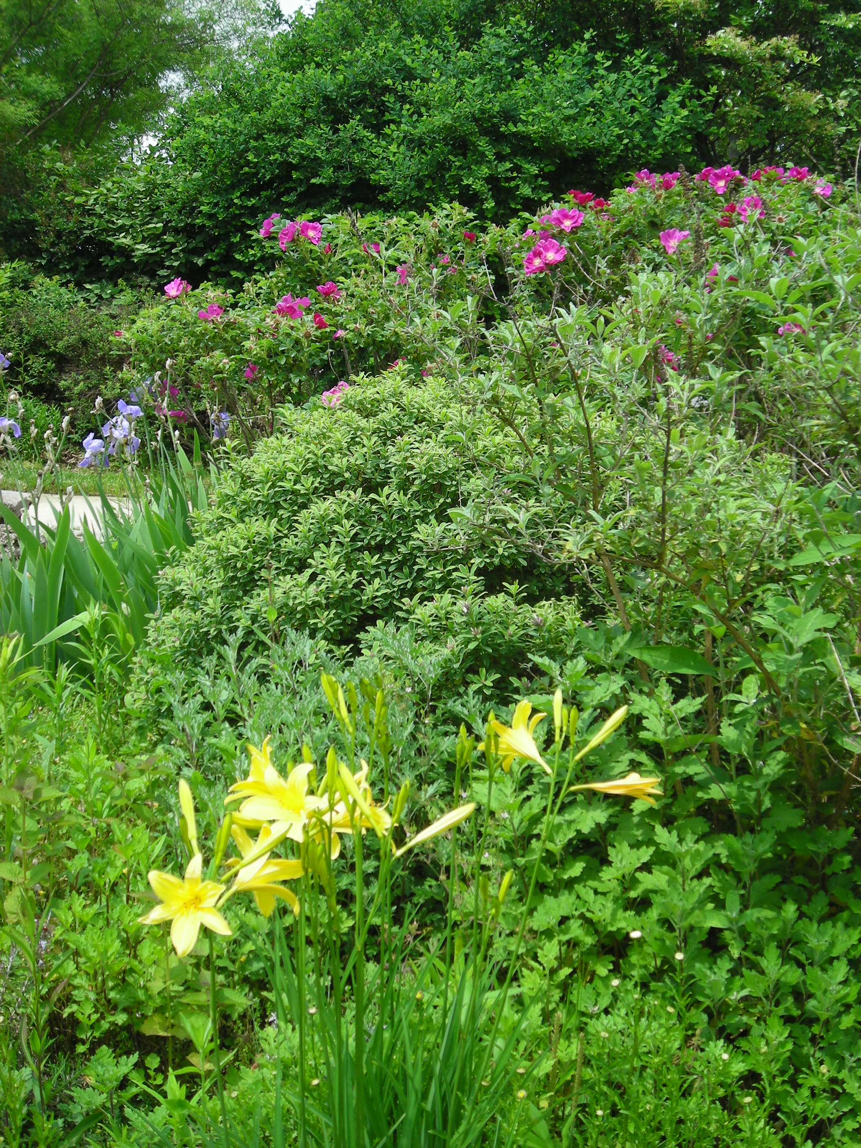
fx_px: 1360
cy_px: 574
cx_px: 430
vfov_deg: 45.8
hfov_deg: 35.1
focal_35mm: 41
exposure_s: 1/330
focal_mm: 6.8
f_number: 3.3
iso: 50
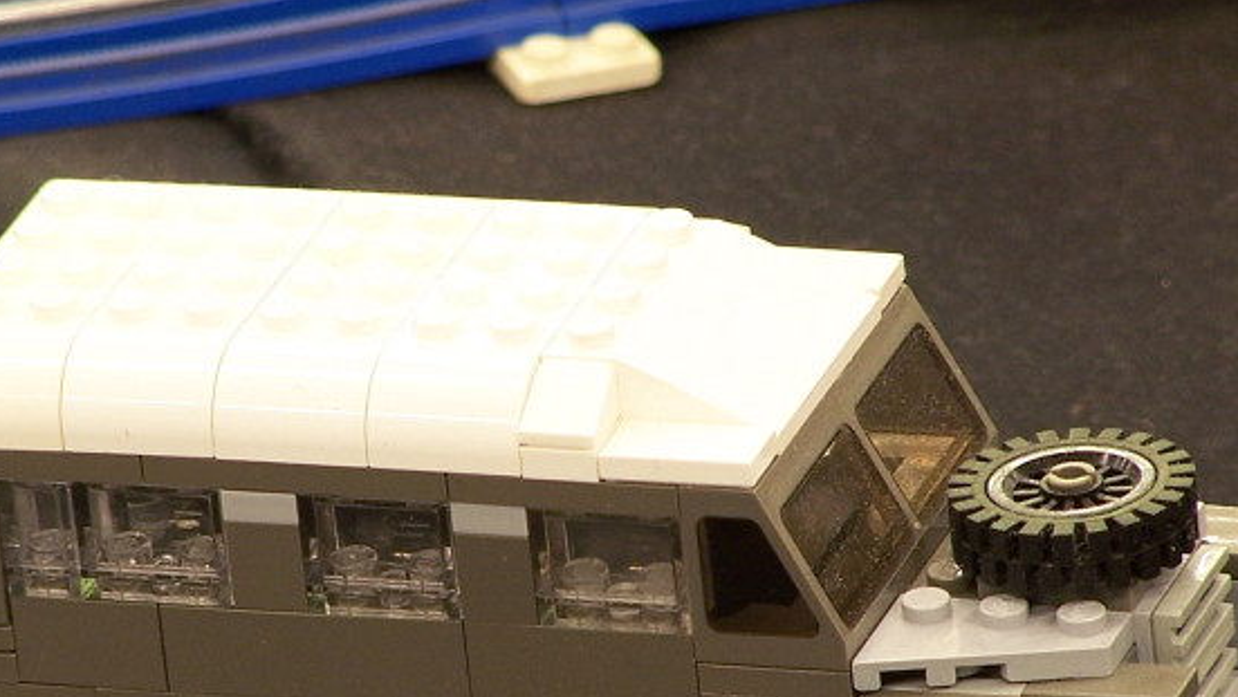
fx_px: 19113
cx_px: 597
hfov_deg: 3.7
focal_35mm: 582
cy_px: 536
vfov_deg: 2.1
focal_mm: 47.7
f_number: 3.6
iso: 80
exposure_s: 1/2
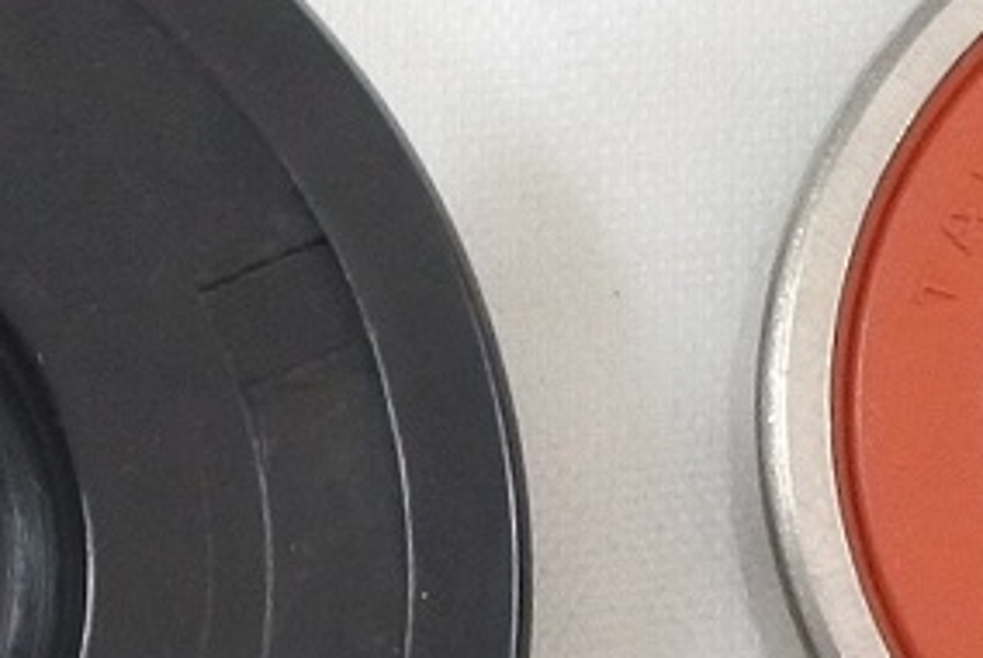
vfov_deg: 5.0
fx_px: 7462
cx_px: -381
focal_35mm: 273
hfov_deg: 7.4
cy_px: -23
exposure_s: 1/125
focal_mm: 17.6
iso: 640
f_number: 4.5
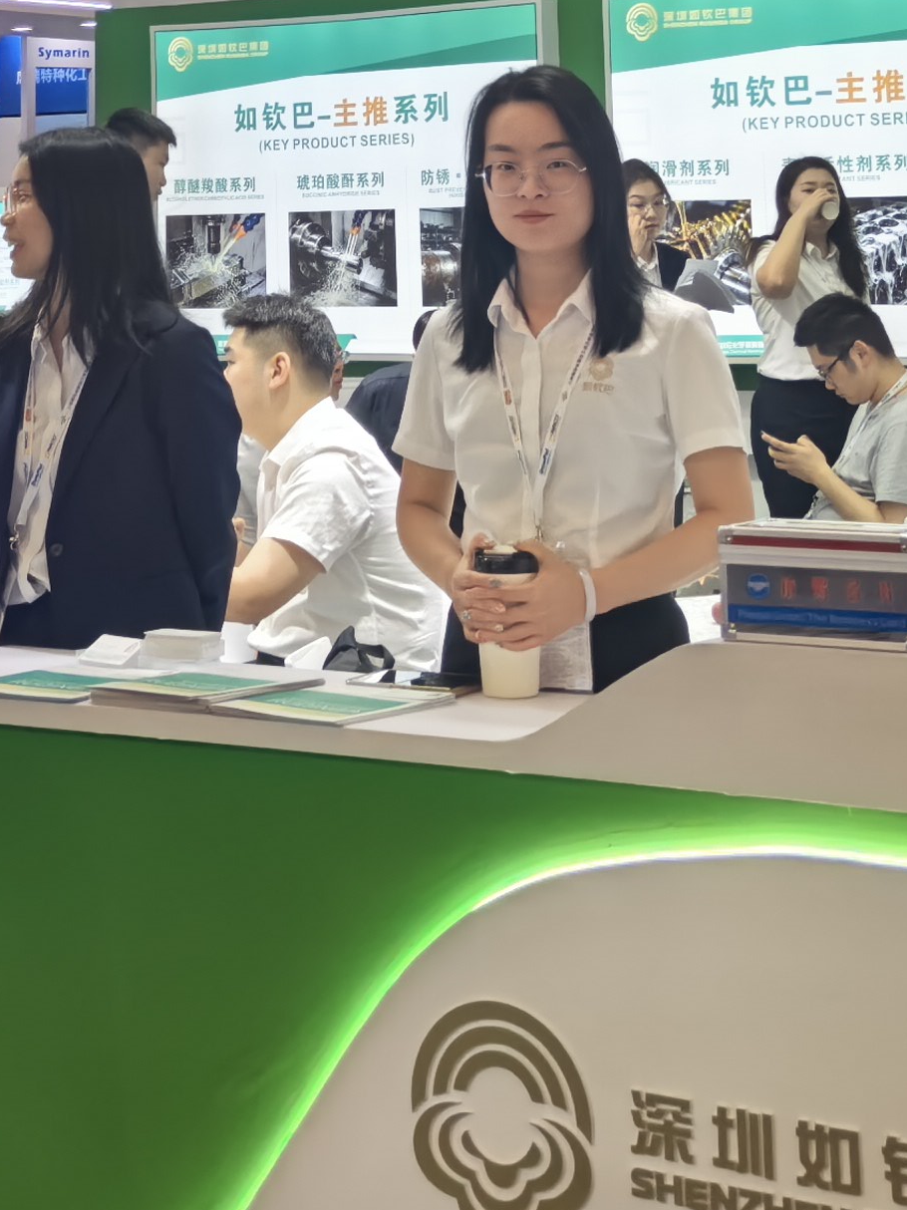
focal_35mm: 81
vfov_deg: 22.6
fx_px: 2831
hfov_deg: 18.1
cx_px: 233
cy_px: -162
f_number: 1.6
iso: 160
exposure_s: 1/1224
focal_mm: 5.34
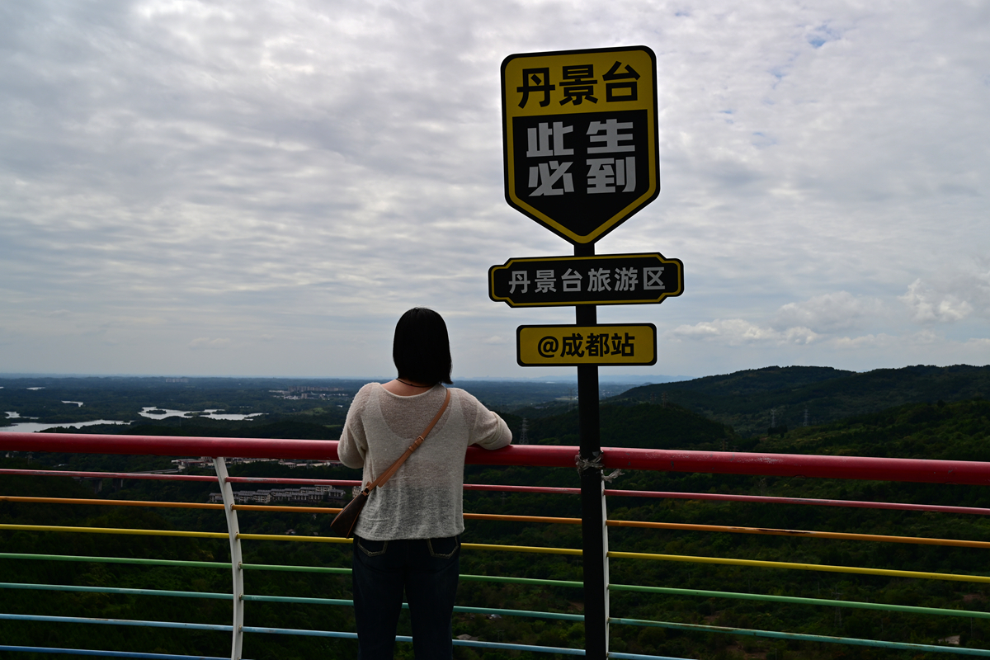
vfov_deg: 35.1
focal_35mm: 38
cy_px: 330
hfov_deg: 50.7
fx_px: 1045
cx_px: 495
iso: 200
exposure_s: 1/800
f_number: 8
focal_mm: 38
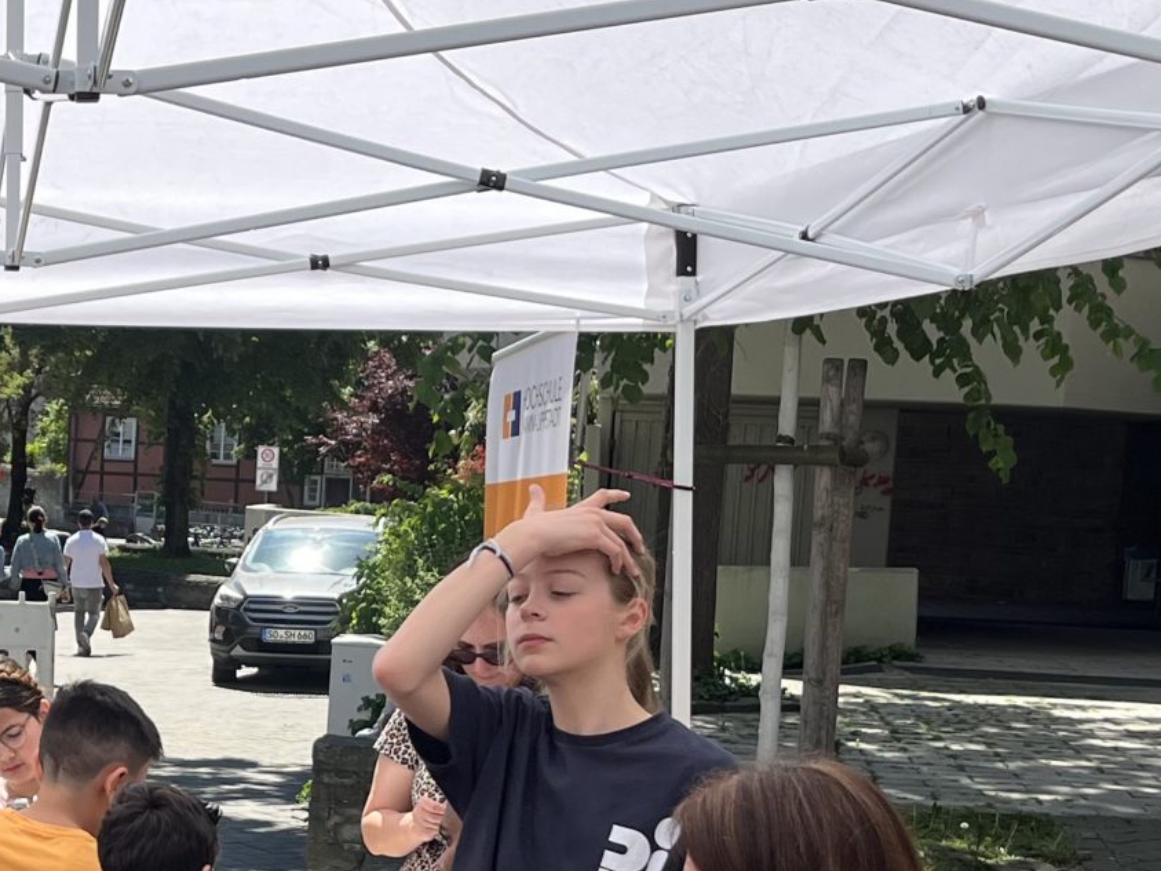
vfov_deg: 18.4
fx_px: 2649
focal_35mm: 79
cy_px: 755
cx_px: 128
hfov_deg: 24.1
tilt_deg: -6.9
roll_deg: -3.7
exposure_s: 1/2755
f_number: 1.6
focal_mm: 5.1
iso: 50
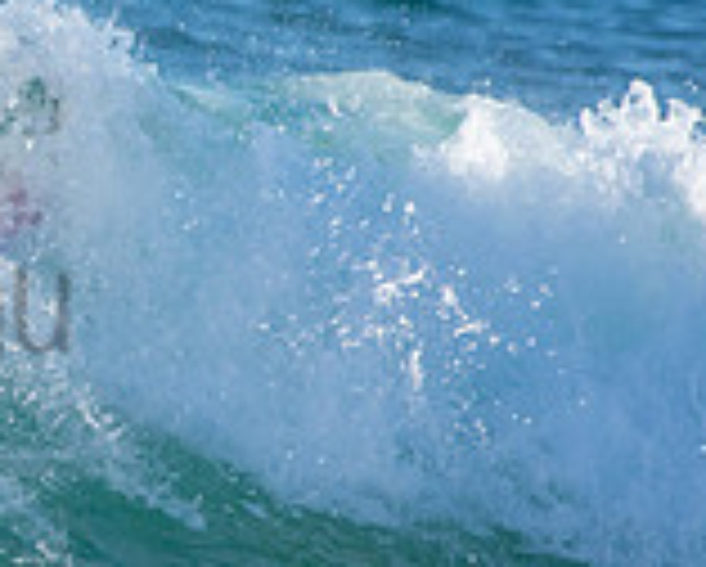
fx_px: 54352
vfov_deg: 0.6
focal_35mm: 2598
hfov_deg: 0.7
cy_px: 250
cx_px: -405
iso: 320
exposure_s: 1/1000
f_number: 5.6
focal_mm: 500
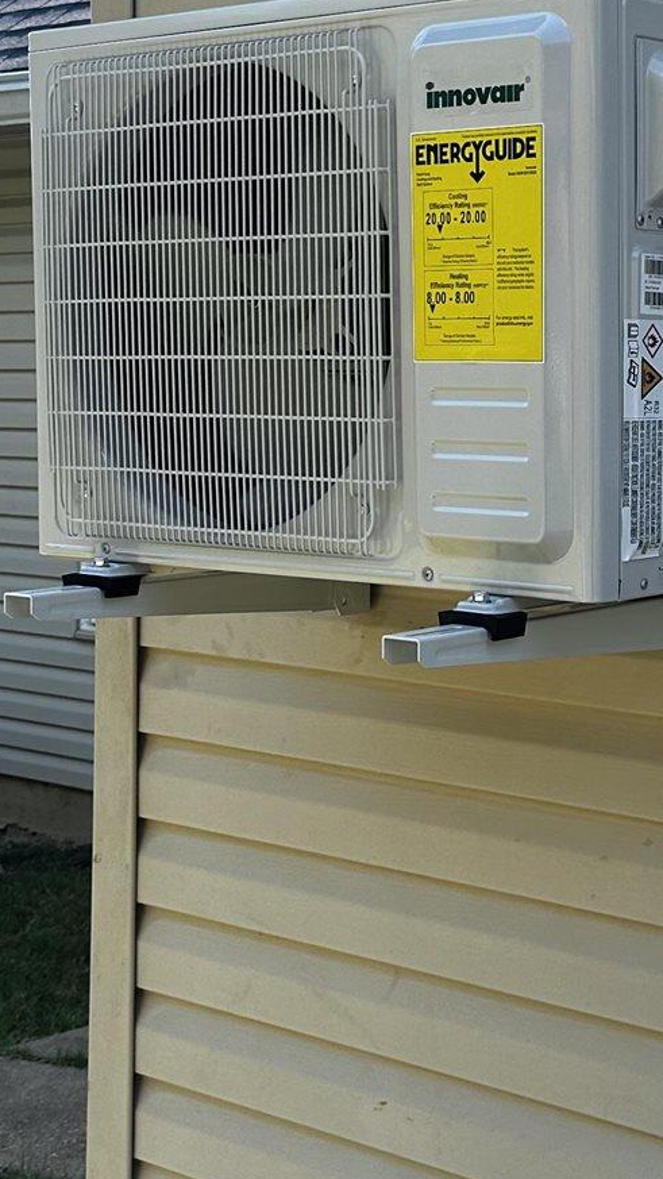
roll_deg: -1.9
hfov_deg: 17.2
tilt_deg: -1.0
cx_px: 587
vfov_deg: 30.4
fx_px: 2157
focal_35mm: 69
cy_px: 436
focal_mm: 6.86
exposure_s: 1/879
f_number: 1.78
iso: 80
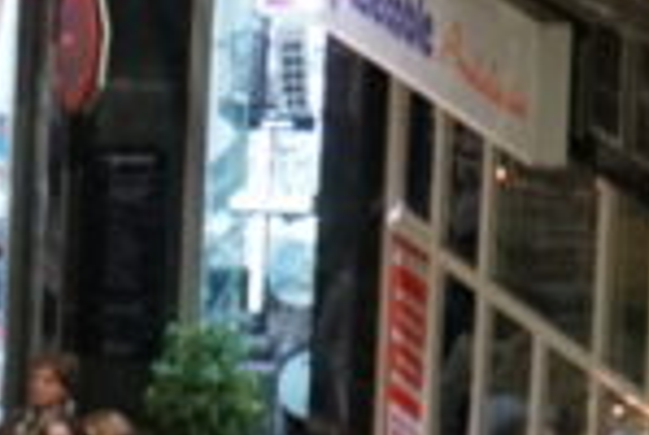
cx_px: -688
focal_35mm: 459
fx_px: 8291
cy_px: 222
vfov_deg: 3.0
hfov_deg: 4.4
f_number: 8
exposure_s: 1/15
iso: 3200
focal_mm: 67
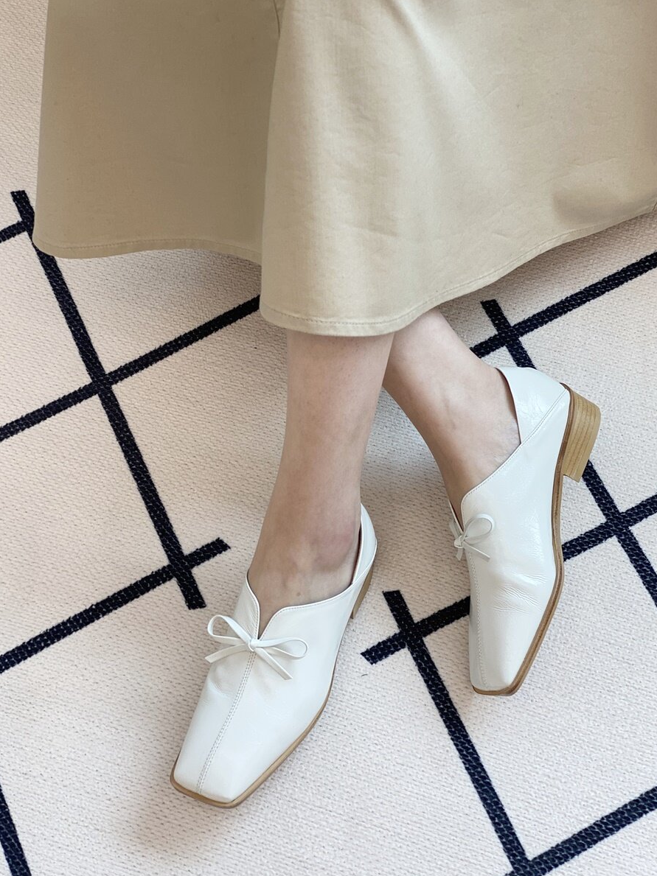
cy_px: 435
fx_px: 1418
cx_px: 340
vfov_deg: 34.4
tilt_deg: -63.8
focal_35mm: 56
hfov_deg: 26.1
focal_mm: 6
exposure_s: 1/122
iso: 32
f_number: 2
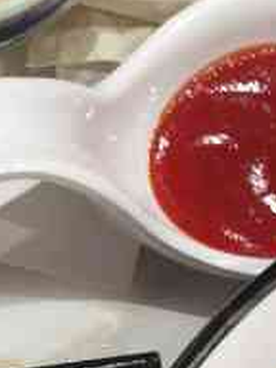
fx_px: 1393
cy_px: 547
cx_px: 604
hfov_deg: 10.2
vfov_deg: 14.1
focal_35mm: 131
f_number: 1.9
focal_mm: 6.71
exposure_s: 1/100
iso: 80
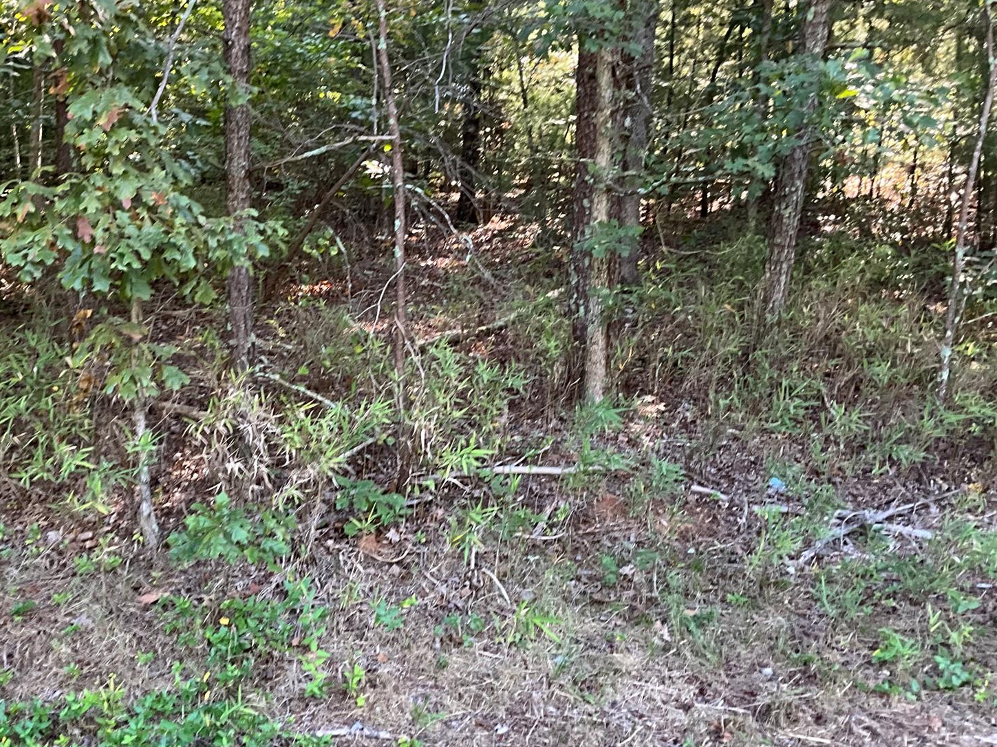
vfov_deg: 35.1
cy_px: 412
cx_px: 344
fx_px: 1181
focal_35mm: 41
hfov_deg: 45.2
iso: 64
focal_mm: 3
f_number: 1.8
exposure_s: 1/83
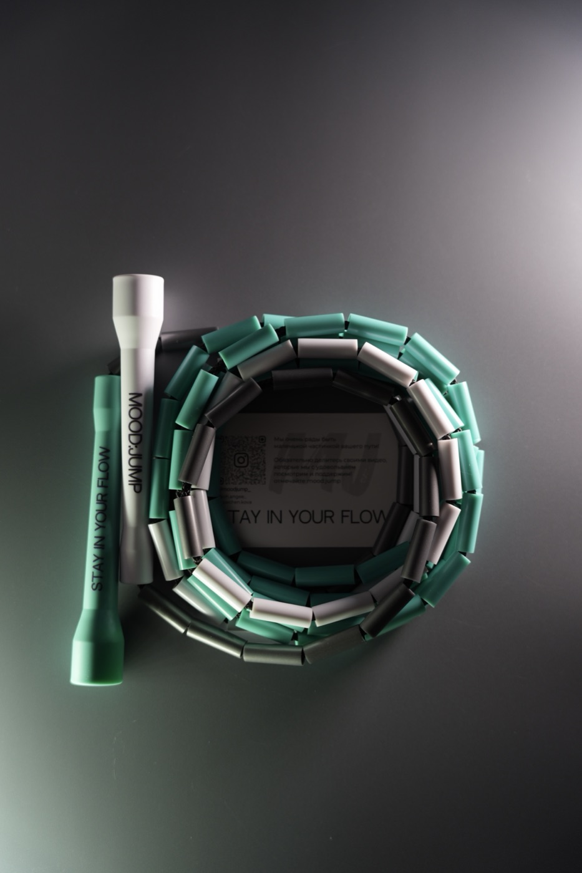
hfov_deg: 33.8
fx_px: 958
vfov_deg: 49.0
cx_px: 291
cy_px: 436
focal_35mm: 40
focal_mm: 39.5
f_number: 2.8
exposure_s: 1/40
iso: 200
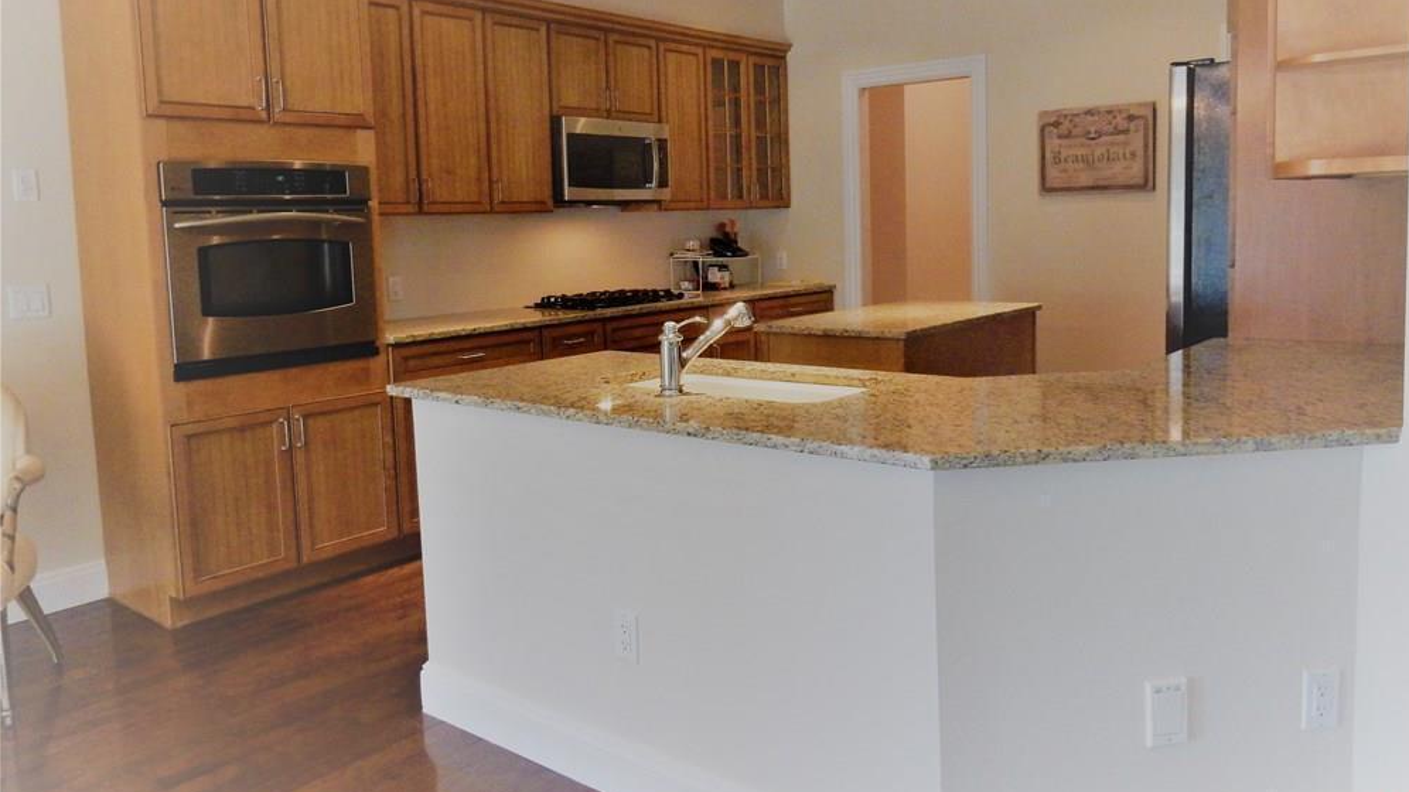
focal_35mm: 28
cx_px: 723
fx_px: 1046
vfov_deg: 41.3
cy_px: 314
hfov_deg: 67.9
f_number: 3.7
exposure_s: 1/30
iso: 180
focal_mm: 4.5
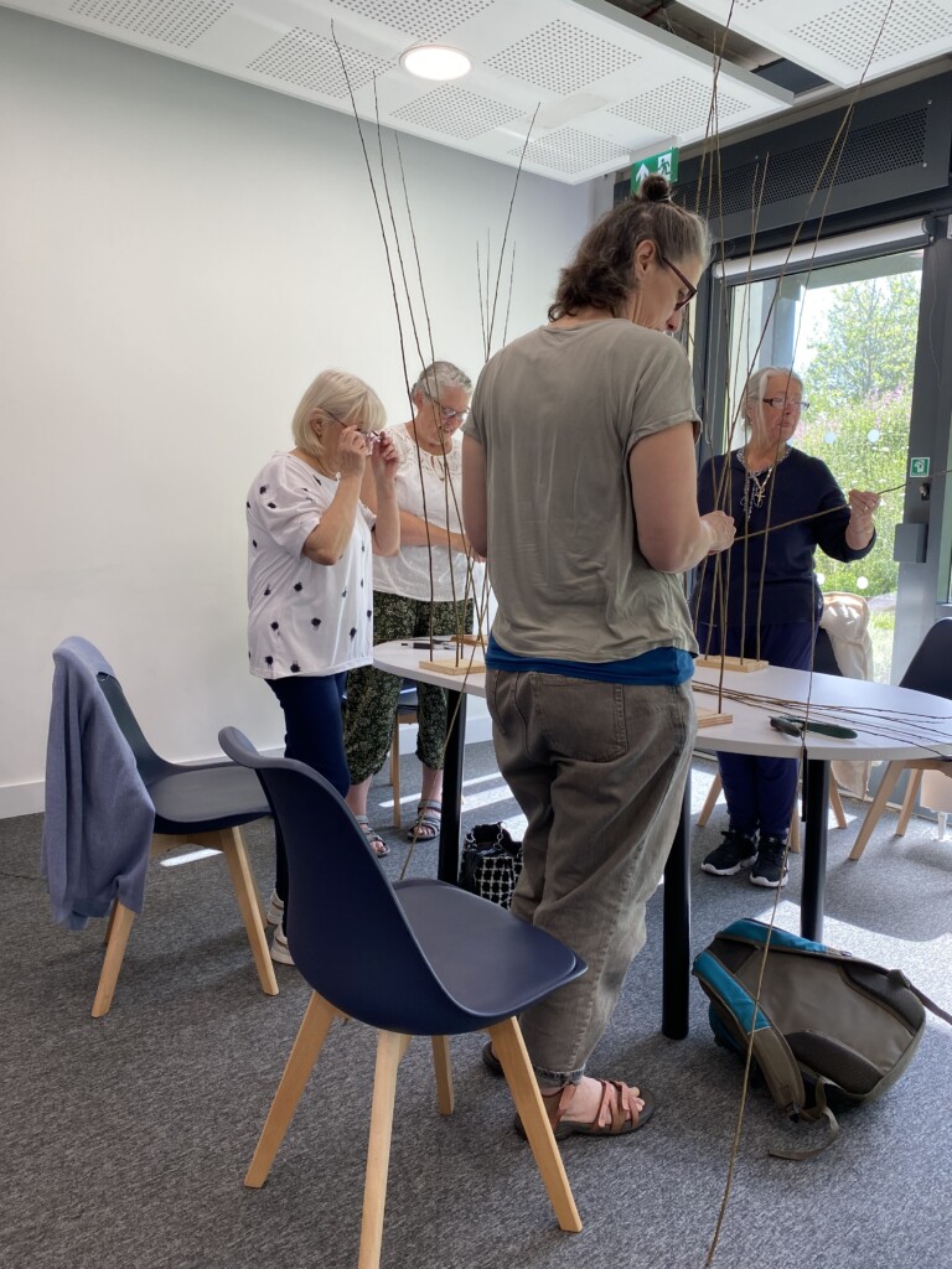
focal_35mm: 26
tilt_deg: -6.0
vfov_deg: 67.3
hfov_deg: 53.1
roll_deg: -1.1
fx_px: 953
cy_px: 634
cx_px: 476
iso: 40
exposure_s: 1/122
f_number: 1.8
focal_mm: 4.25
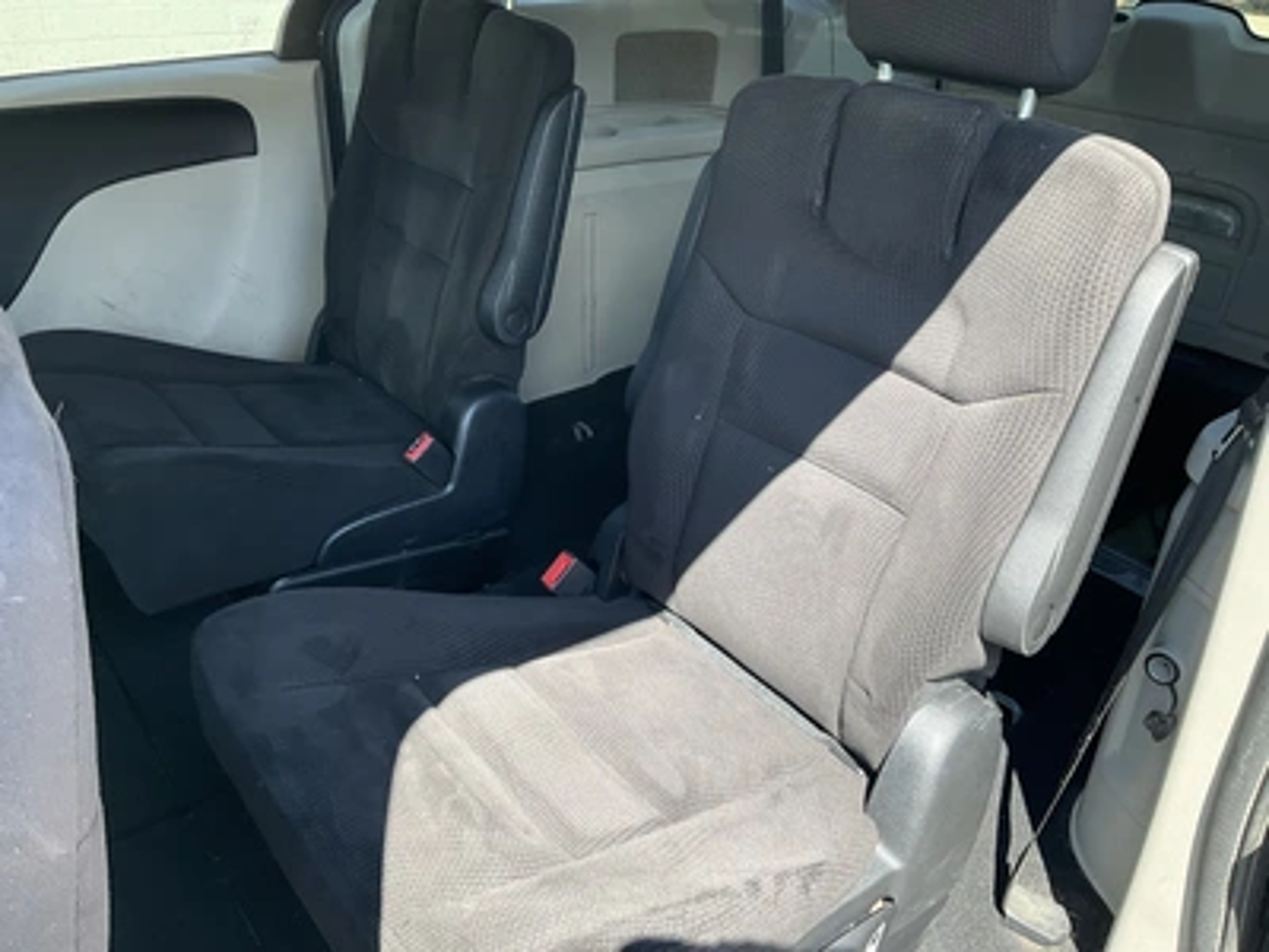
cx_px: 634
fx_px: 1063
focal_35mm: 29
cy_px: 476
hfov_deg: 61.7
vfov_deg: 48.2
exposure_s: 1/172
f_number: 1.8
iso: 32
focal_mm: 3
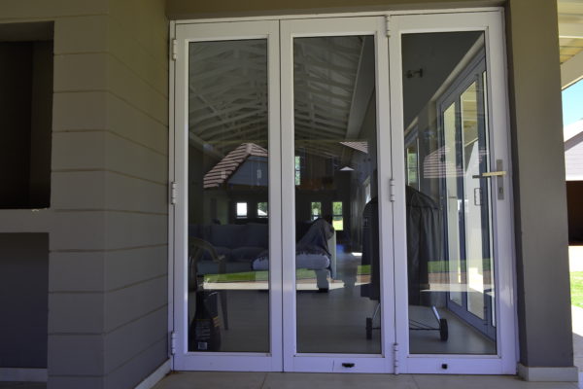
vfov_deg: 43.6
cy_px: 194
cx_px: 292
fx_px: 486
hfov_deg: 61.9
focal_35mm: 30
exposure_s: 1/60
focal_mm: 20
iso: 100
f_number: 8
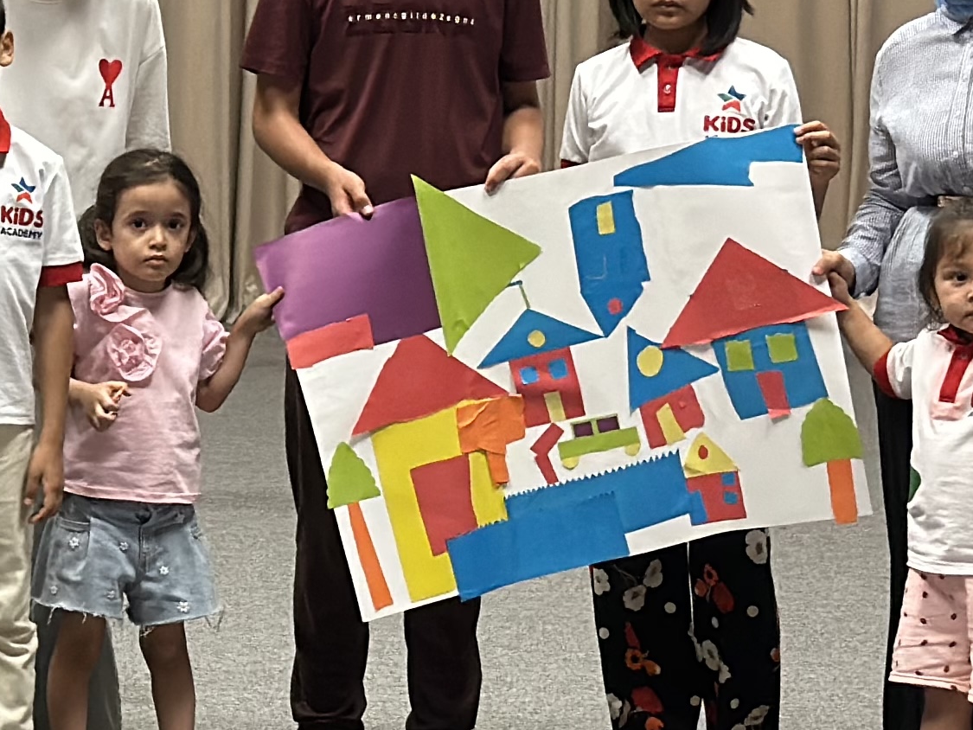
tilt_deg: -2.8
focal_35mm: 172
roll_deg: -0.1
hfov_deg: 11.1
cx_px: -464
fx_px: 4835
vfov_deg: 8.6
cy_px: 192
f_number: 1.78
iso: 250
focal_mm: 6.86
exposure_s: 1/50
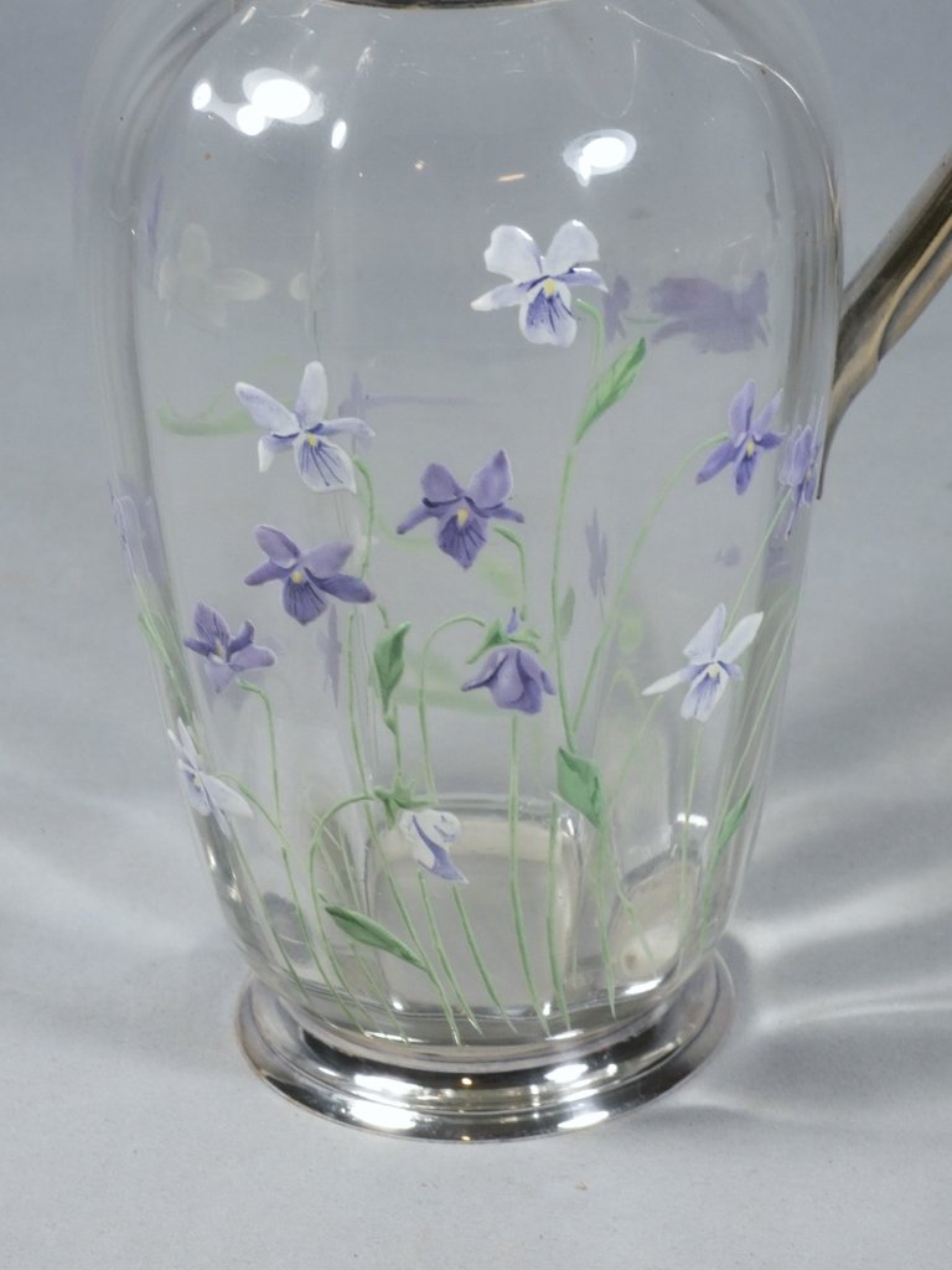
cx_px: 476
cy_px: 635
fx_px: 5060
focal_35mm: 138
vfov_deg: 14.3
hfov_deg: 10.7
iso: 400
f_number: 5.3
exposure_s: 1/125
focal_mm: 24.7
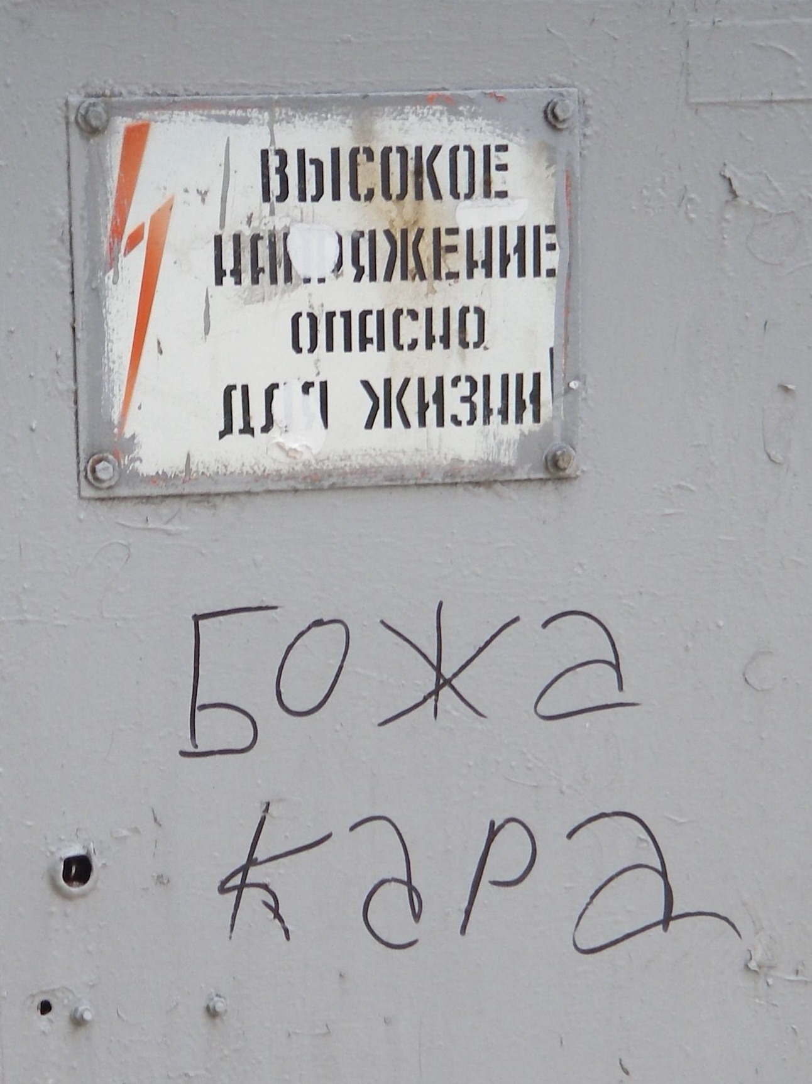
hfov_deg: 13.0
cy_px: 542
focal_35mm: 114
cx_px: 406
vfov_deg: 17.3
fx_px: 3569
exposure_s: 1/125
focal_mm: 18.9
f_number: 4
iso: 100
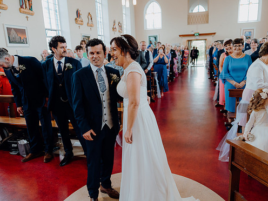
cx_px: 136
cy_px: 99
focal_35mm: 27
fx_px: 209
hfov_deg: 65.3
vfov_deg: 51.4
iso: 800
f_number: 2.8
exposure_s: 1/200
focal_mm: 24
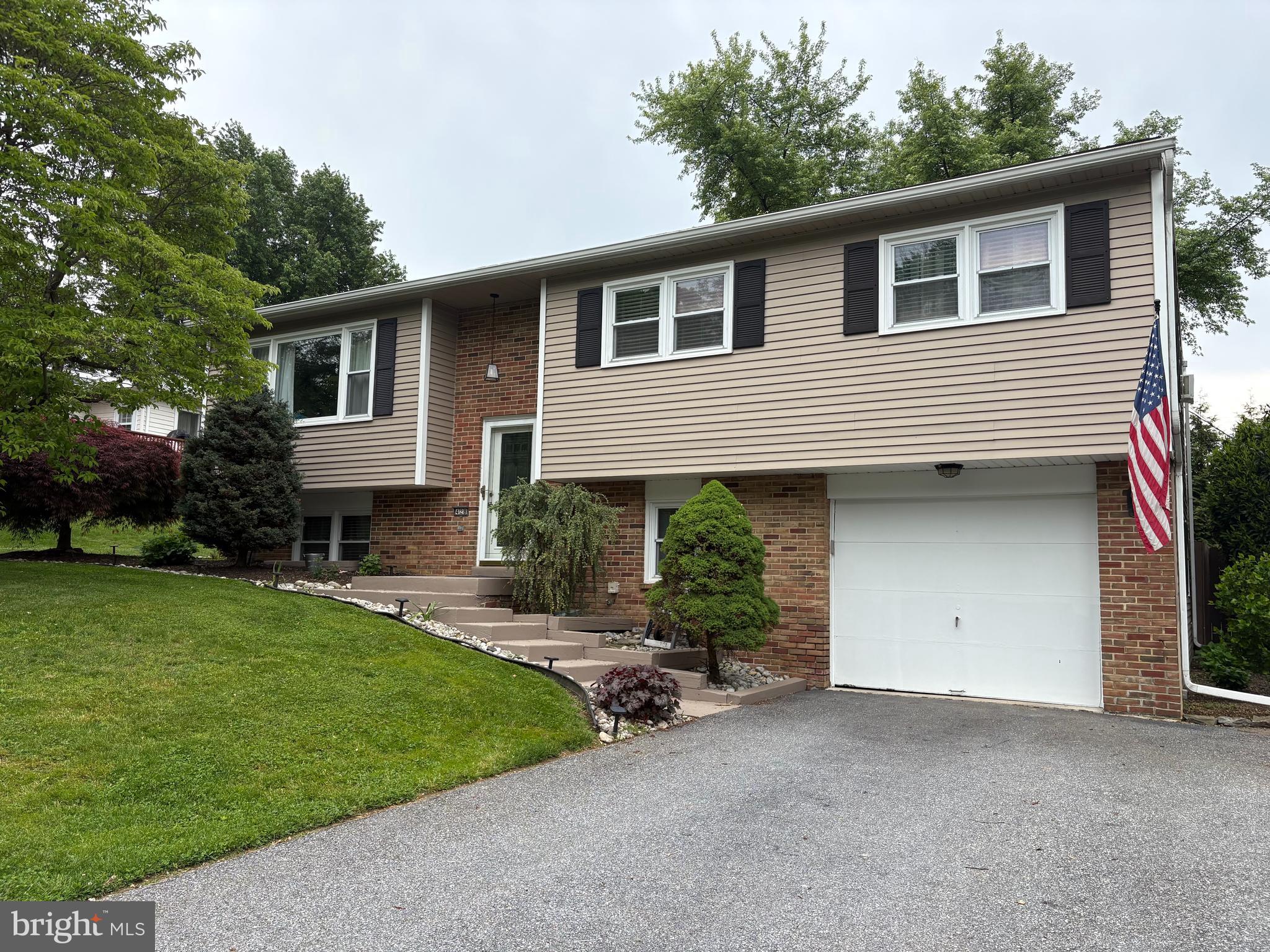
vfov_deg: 53.1
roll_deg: -1.5
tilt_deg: +6.8
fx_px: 954
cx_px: 635
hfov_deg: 67.3
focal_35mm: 26
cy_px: 476
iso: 50
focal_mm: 5.96
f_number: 1.6
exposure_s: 1/895
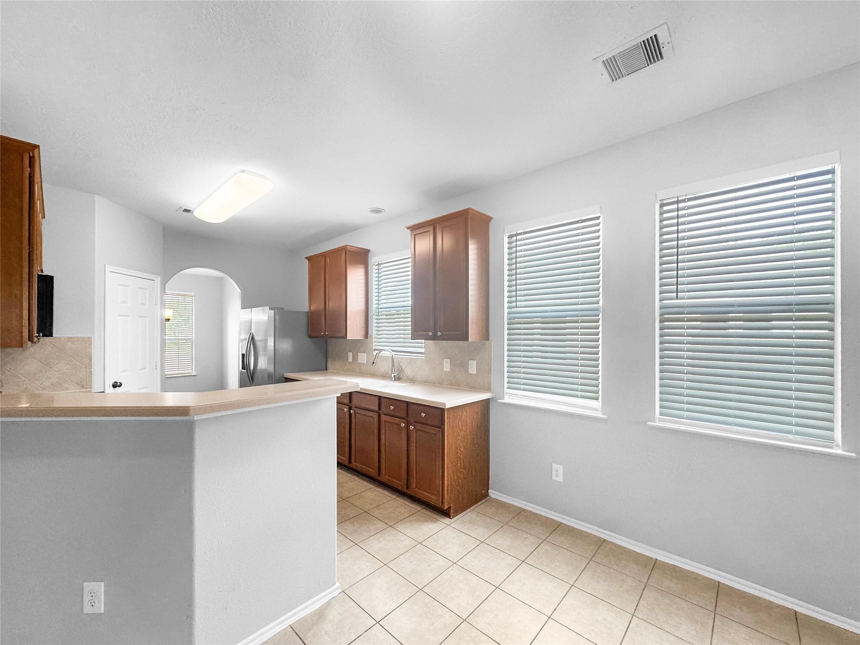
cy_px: 322
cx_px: 430
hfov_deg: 102.1
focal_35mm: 14
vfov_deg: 85.7
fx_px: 348
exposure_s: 1/120
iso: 100
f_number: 2.2
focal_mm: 2.22
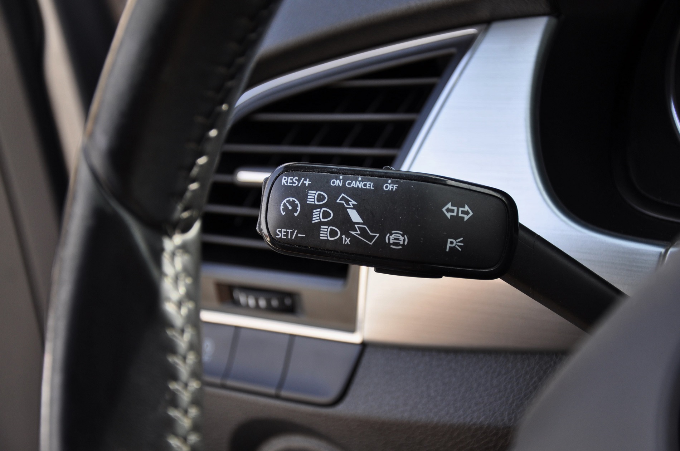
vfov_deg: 15.7
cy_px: 226
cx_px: 340
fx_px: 1641
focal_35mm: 87
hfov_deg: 23.4
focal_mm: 58
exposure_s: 1/160
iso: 250
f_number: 5
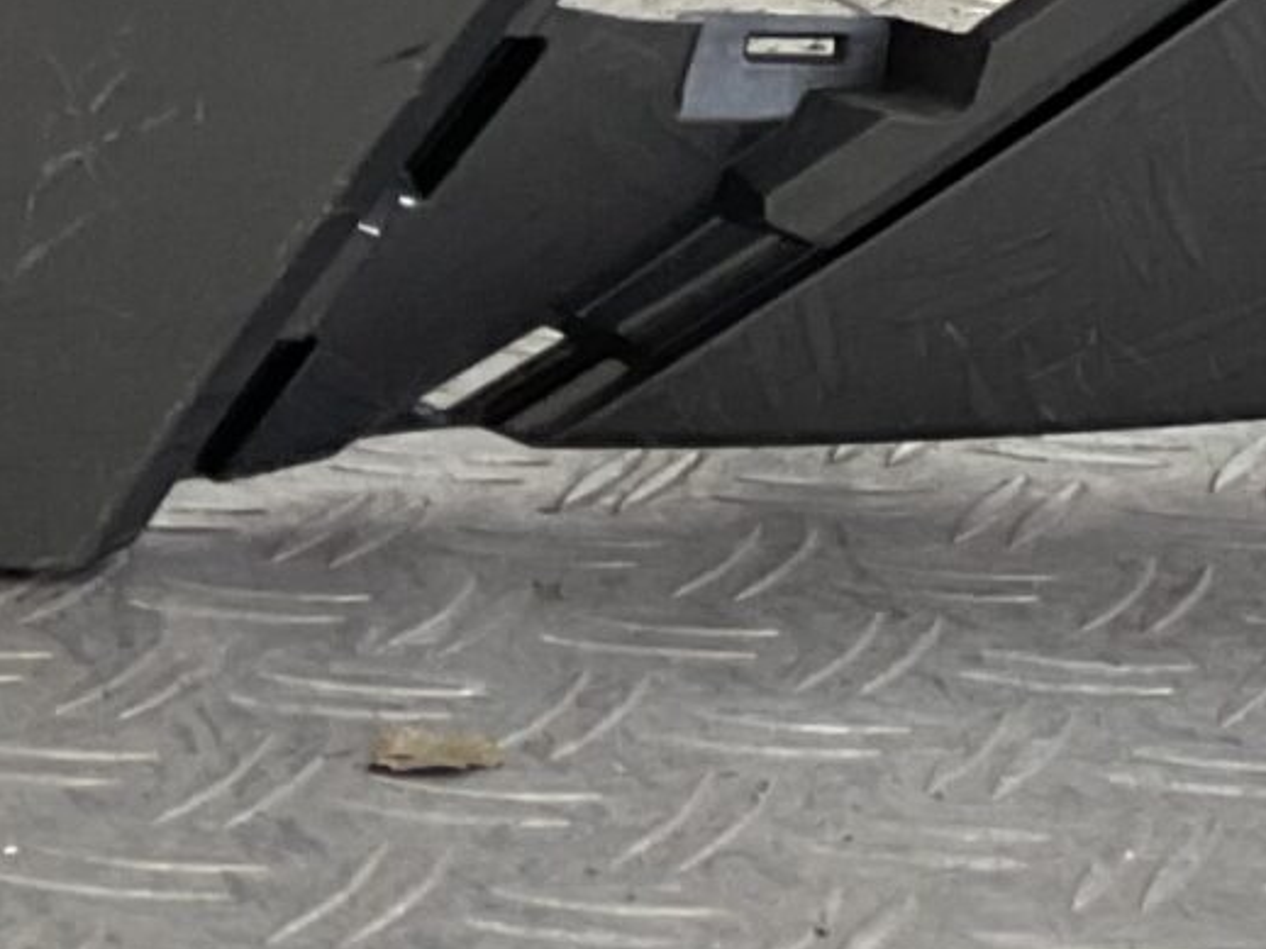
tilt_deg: -13.0
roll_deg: -4.7
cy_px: -288
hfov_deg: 11.9
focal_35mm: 143
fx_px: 5229
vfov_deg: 10.2
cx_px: 2749
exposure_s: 1/108
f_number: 1.8
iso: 16
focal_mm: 3
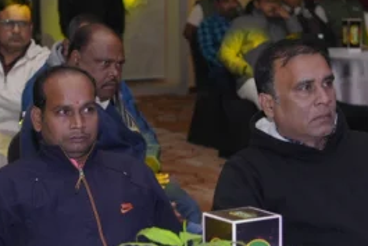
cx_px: 114
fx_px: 1381
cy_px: 141
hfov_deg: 15.1
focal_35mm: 135
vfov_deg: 10.2
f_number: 3.2
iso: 800
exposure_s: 1/160
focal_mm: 35
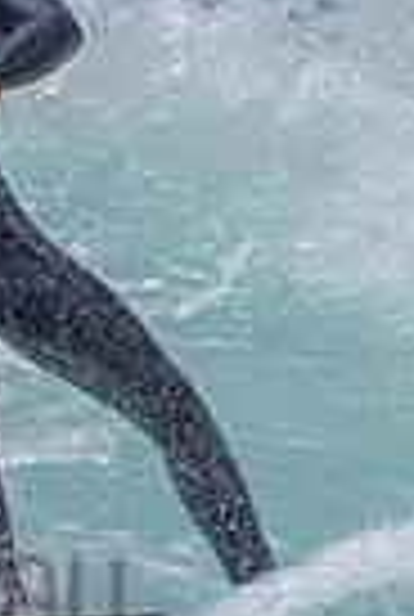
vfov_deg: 0.8
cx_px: -302
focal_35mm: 2672
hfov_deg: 0.5
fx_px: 45857
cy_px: 307
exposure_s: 1/2000
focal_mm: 500
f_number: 5.6
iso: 72
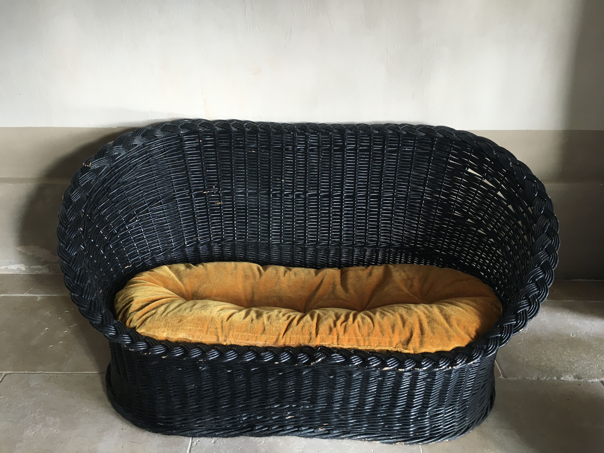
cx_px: 302
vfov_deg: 48.2
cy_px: 226
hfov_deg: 61.7
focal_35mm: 29
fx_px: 506
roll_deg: +0.6
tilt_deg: -27.9
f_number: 2.2
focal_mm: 4.15
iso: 80
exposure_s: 1/33
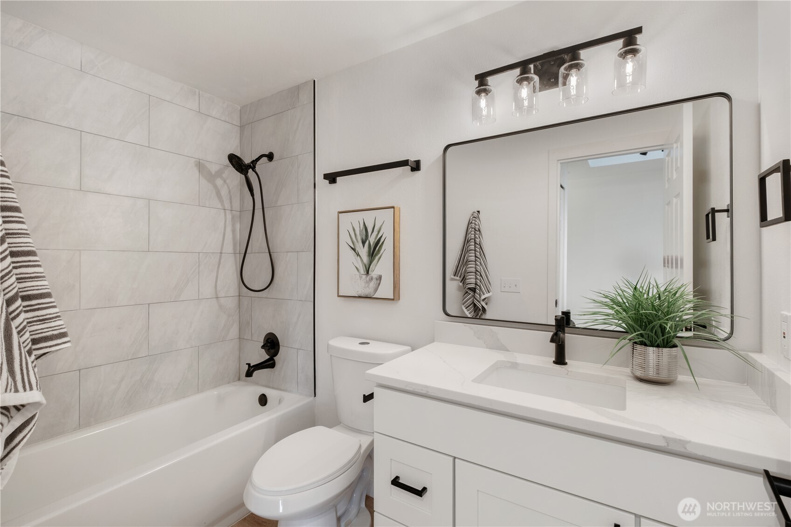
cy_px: 264
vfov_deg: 77.3
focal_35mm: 15
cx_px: 396
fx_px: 330
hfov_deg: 100.4
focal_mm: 10
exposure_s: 1.3
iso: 320
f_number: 9
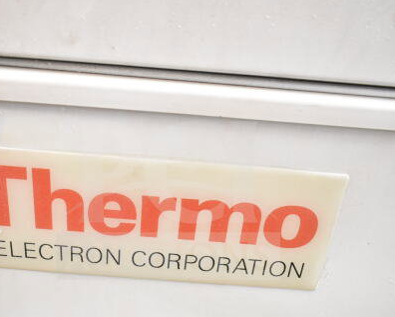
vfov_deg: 38.0
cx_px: 168
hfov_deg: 46.7
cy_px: 200
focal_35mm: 39
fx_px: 456
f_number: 4.5
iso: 1600
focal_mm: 18
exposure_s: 1/80
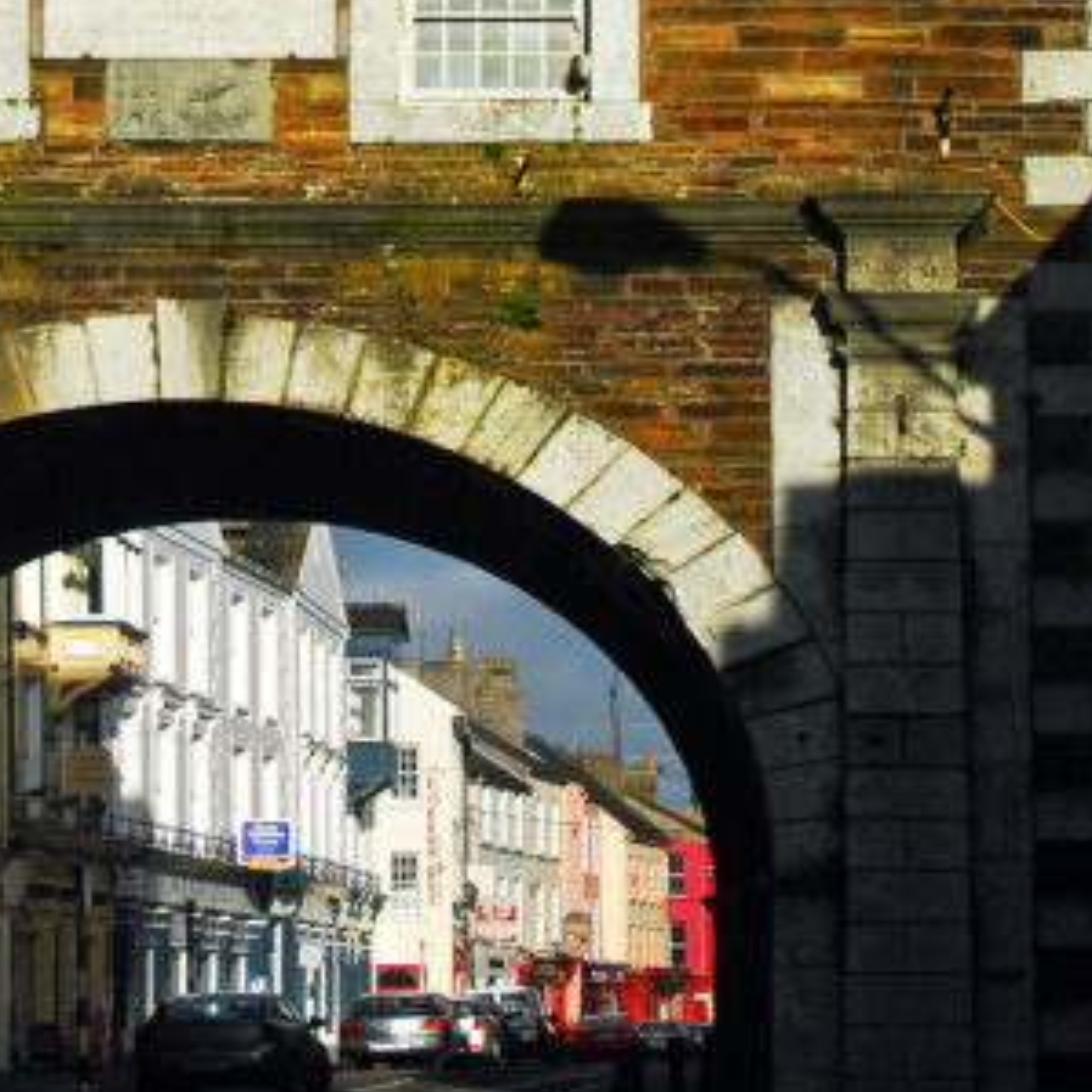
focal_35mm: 123
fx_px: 4377
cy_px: -730
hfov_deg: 14.1
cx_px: 190
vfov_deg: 13.1
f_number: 4.5
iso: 200
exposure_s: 1/2500
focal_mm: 25
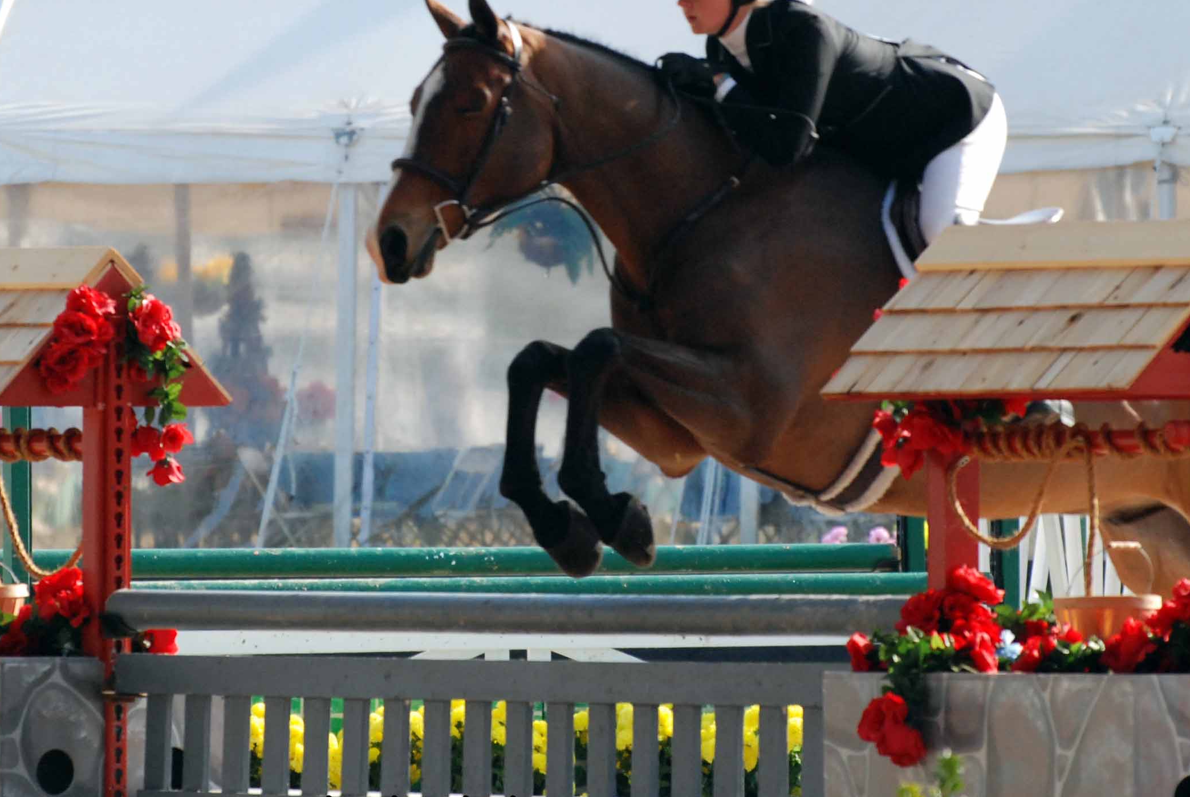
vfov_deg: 2.7
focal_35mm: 515
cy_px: 200
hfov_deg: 4.0
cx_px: 540
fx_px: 17041
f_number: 6.3
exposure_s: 1/800
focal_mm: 185
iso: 640
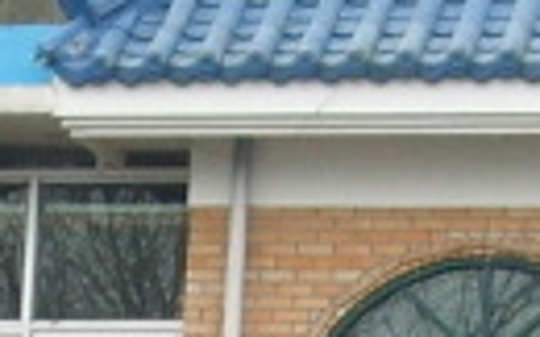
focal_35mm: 325
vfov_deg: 4.0
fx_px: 4779
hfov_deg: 6.5
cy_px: 599
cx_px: 150
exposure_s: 1/125
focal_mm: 6.6
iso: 50
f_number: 3.5
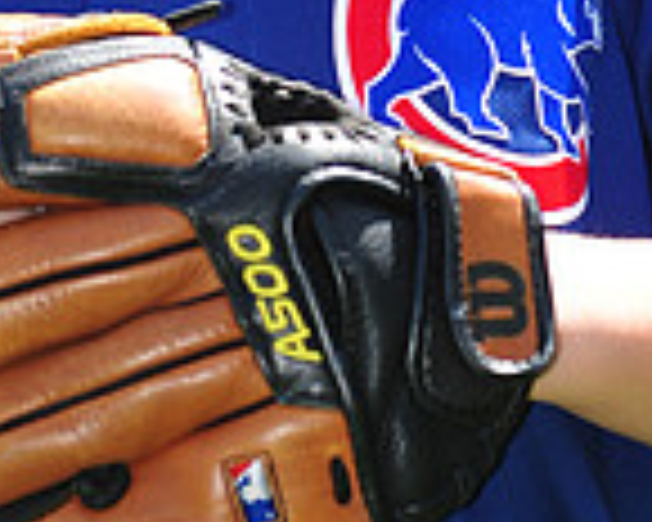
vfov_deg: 2.1
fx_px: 14473
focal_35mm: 750
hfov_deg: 2.6
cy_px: -284
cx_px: 121
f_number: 4.5
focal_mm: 200
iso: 200
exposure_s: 1/500
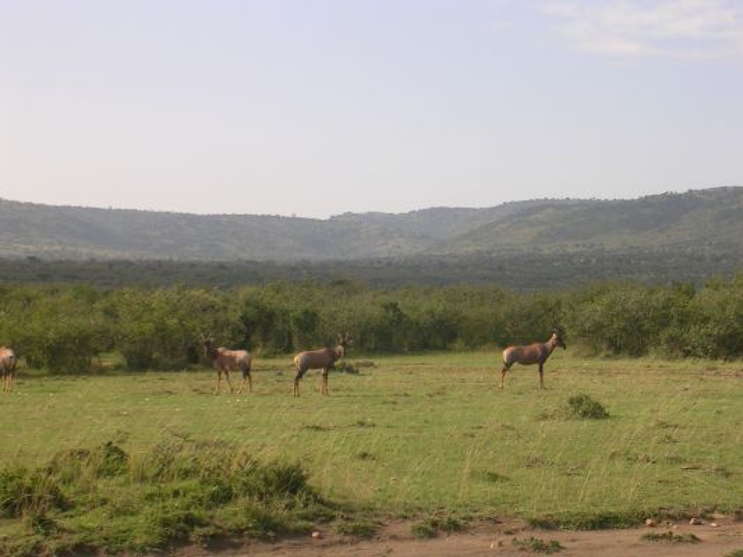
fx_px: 2147
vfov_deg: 14.8
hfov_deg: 19.6
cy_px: 278
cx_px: 372
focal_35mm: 100
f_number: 4.5
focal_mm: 15.2
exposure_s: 1/336
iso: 50
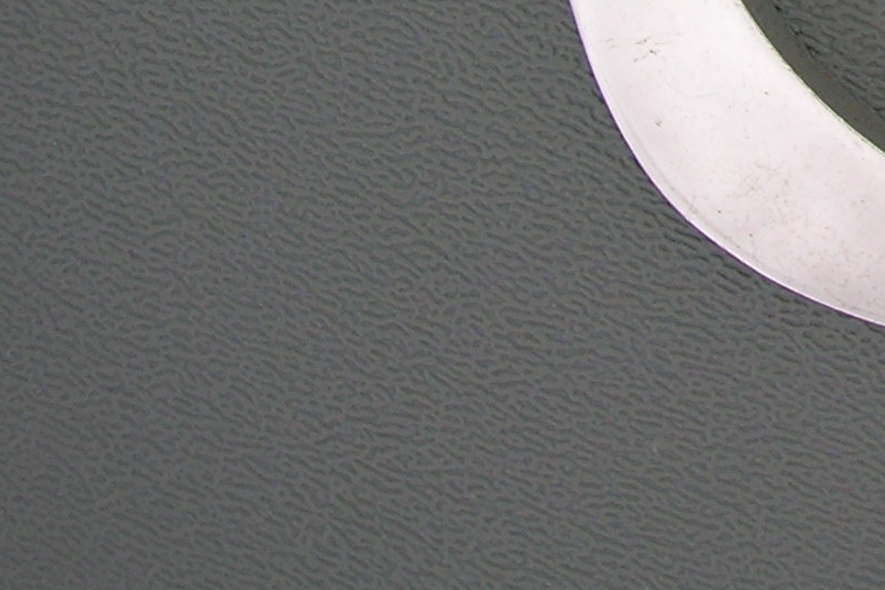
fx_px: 3343
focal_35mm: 136
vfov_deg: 9.8
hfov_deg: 14.5
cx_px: 1130
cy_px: -298
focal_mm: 7.7
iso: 50
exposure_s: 1/17.8
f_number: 3.2
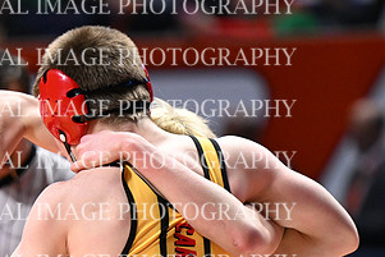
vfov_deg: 2.5
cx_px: 111
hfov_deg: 3.7
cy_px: 237
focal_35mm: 550
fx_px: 5884
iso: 2800
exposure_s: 1/1000
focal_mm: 190
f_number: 2.8
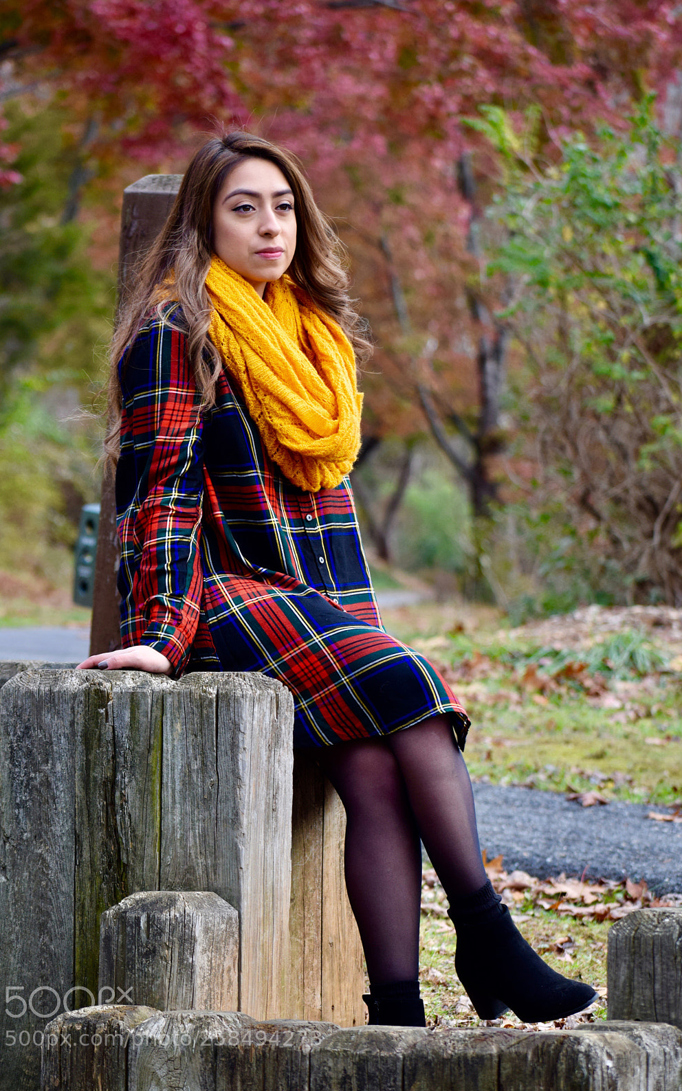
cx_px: 329
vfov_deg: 13.9
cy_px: 543
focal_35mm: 151
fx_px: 4492
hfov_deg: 8.7
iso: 400
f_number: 5
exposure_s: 1/400
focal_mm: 98
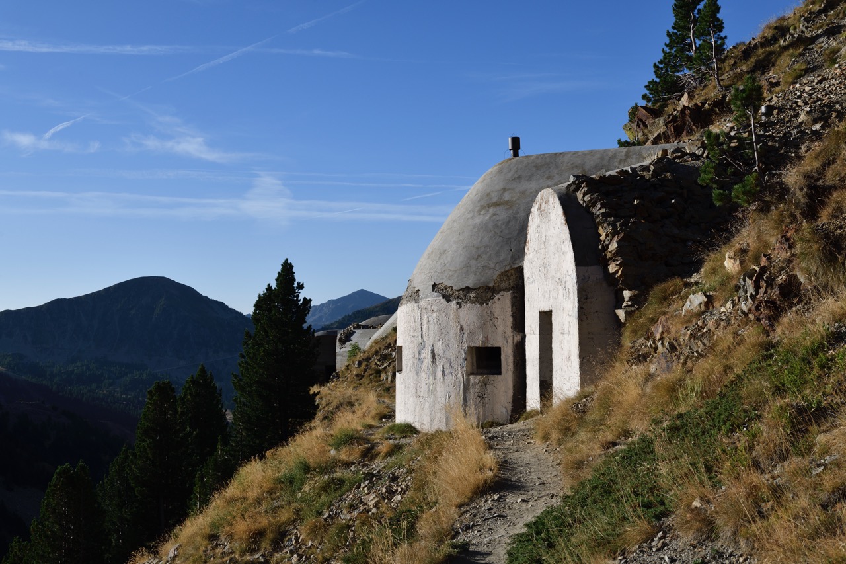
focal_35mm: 48
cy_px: 282
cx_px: 423
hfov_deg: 41.1
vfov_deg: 28.1
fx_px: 1128
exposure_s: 1/400
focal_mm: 48
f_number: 9
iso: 160
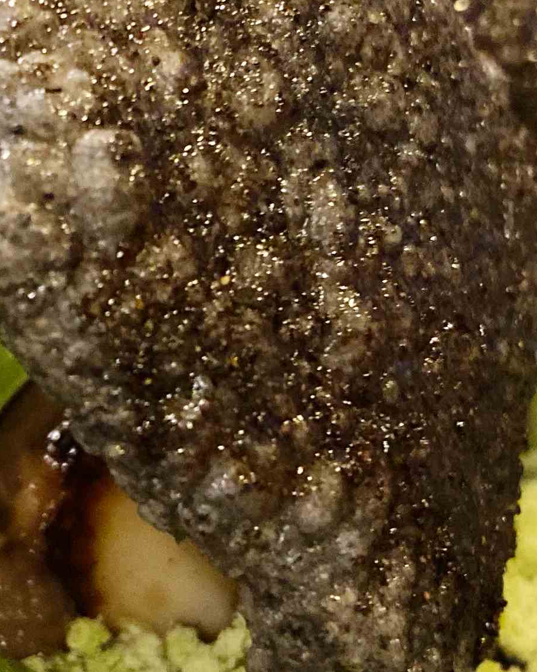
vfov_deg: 21.2
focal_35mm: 90
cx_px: -22
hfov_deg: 16.7
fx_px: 1787
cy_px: 266
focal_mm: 4.25
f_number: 1.8
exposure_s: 1/24
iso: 1000
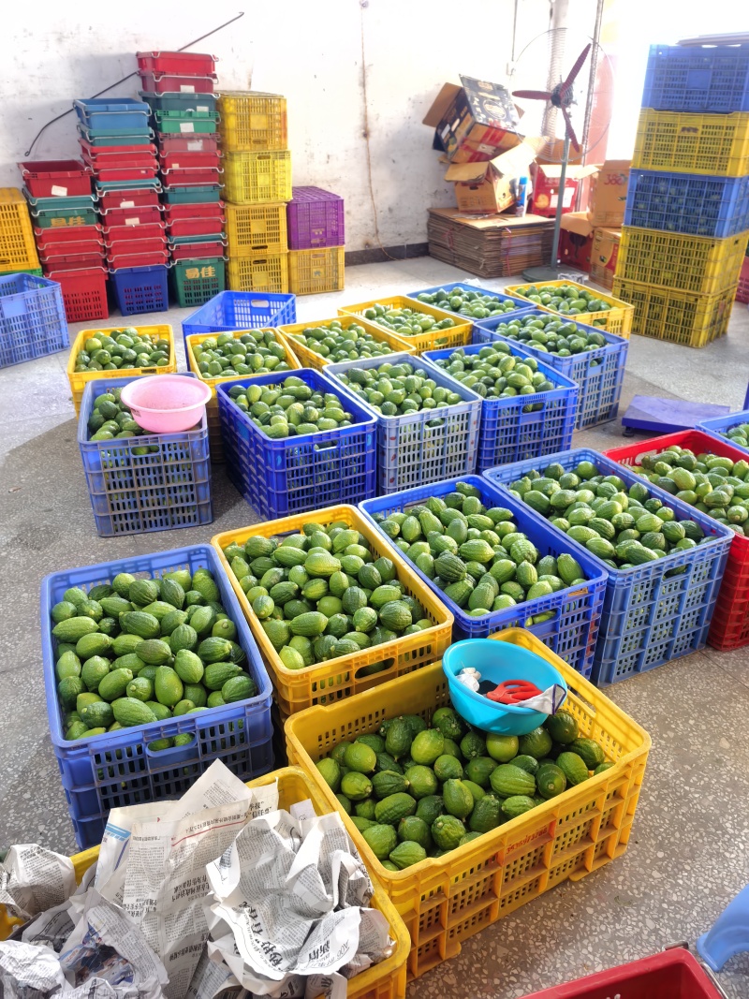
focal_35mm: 27
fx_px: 779
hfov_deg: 51.3
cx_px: 374
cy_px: 500
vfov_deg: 65.3
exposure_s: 1/50
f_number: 1.6
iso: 250
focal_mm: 8.5
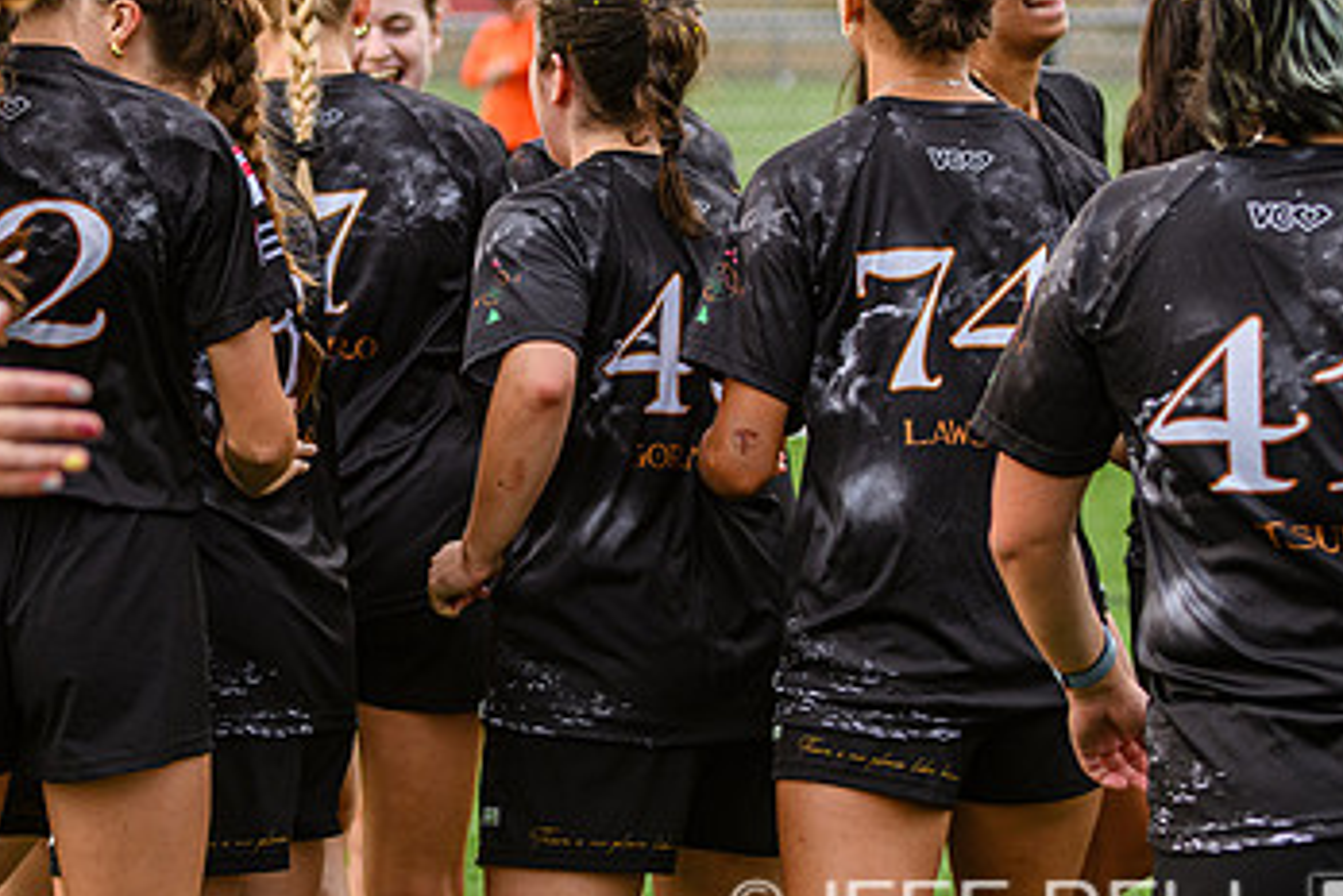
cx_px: 475
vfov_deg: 7.8
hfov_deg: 11.7
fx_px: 6528
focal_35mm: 175
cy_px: 322
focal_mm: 70
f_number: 3.2
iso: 250
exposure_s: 1/1250
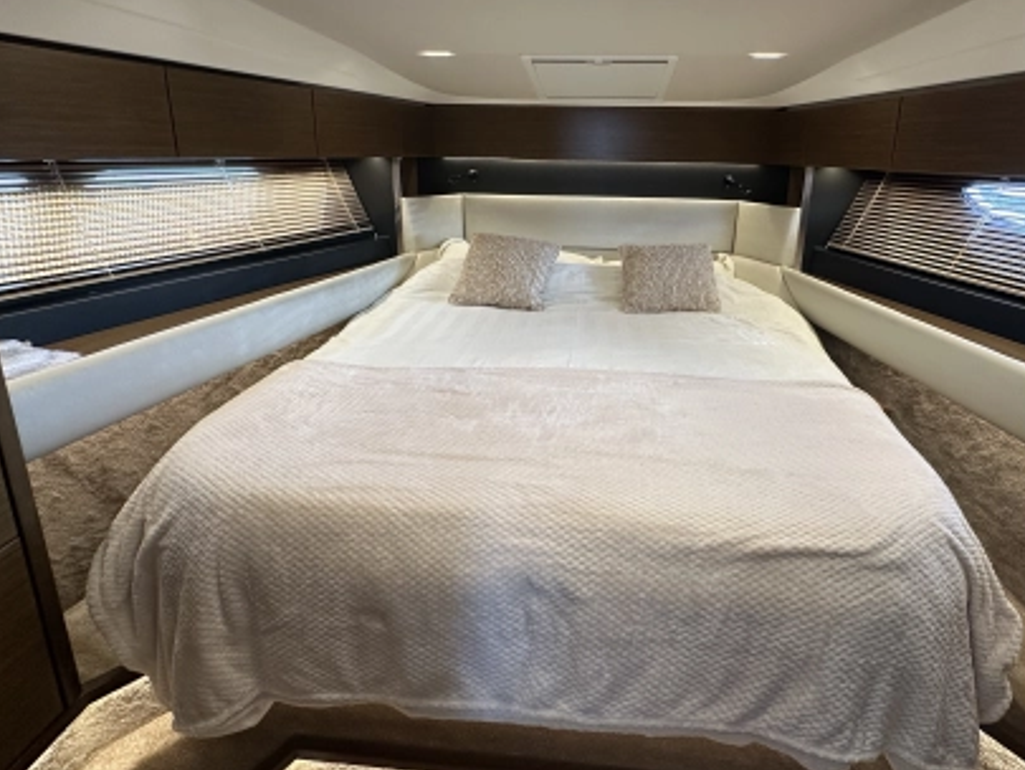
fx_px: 563
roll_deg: -2.8
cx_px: 564
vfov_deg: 67.7
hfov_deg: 84.4
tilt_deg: -13.9
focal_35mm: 19
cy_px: 290
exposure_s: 1/99
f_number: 2.2
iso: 160
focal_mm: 2.22
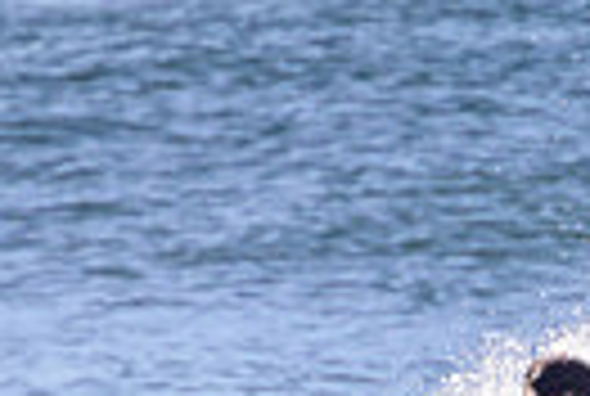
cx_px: 432
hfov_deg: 0.6
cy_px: 682
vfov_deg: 0.4
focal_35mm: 3532
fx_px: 58017
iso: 1000
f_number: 11
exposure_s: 1/2000
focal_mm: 800
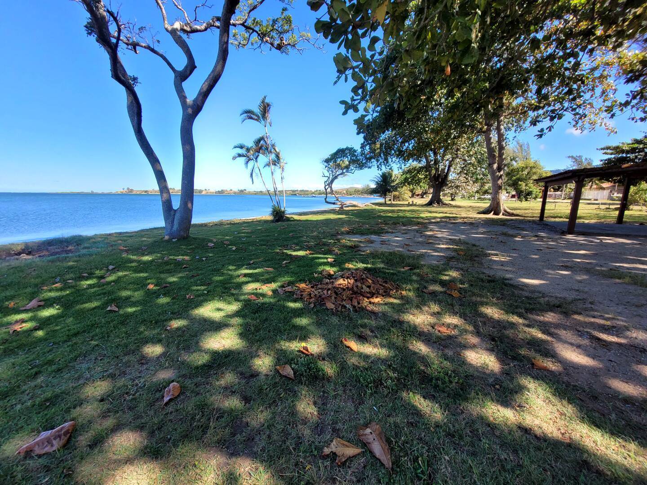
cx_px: 324
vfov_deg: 89.9
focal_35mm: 13
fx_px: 243
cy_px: 242
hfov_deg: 106.2
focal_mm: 1.74
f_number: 2.2
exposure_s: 1/611
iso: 40
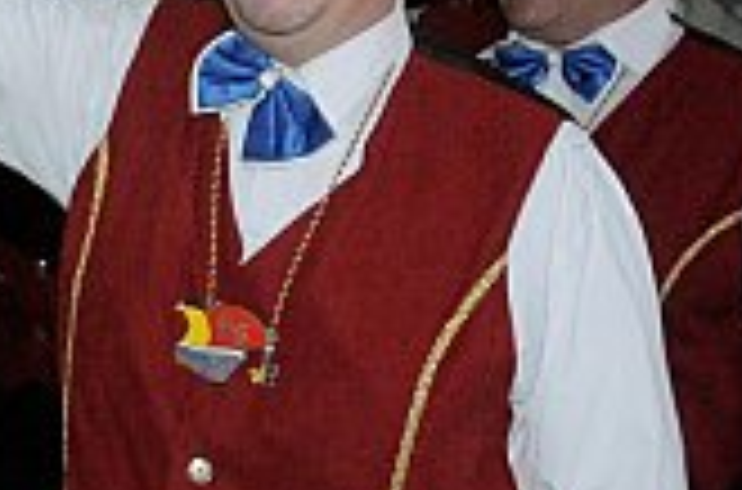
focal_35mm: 84
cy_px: 166
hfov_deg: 22.4
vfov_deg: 16.1
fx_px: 1726
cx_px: -139
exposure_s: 1/80
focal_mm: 18
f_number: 3.5
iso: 2500
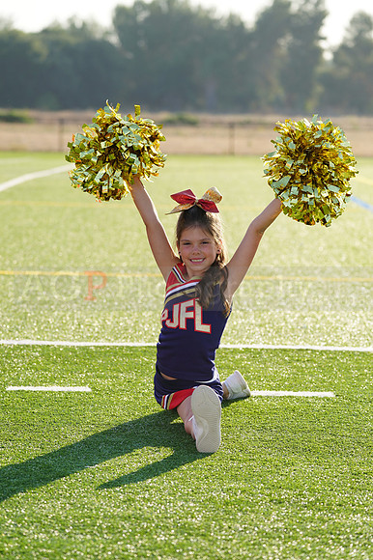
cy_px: 280
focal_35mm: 146
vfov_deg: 14.1
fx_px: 2272
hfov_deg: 9.4
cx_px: 186
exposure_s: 1/250
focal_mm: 146
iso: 100
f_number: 5.6
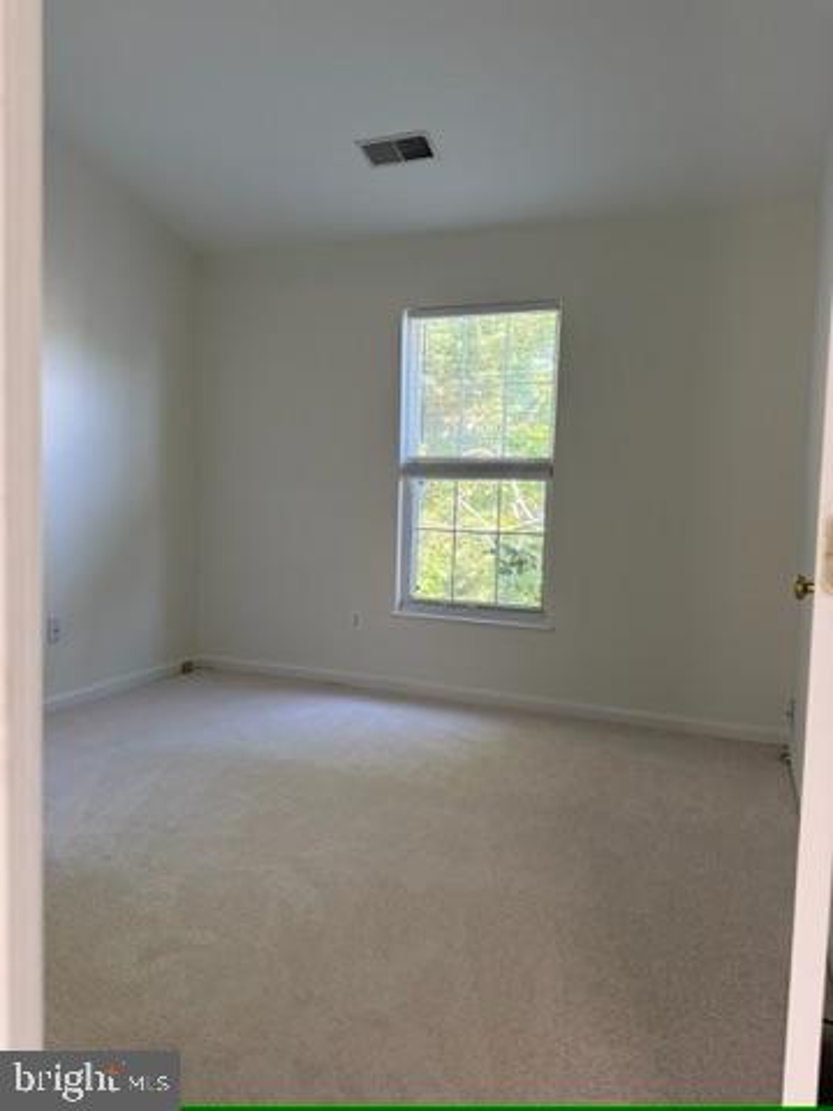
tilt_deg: -3.8
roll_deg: -2.2
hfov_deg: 56.8
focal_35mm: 24
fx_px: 770
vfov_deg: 71.6
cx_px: 416
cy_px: 556
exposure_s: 1/120
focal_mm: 6.76
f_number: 1.78
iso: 320
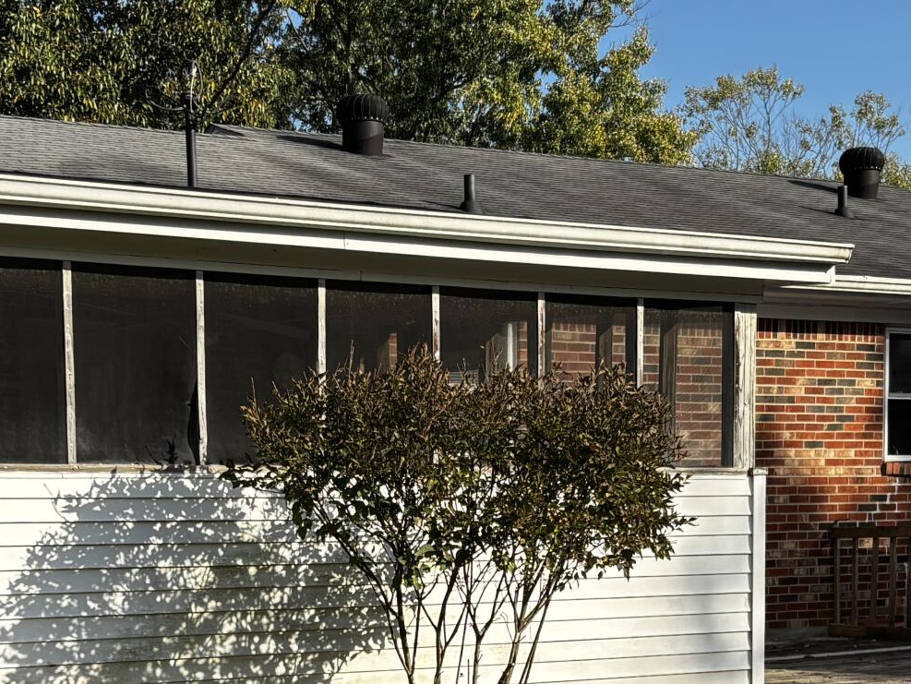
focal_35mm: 79
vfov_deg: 18.2
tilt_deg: -4.7
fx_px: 2080
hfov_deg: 24.7
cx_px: 472
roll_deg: +0.6
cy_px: 670
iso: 50
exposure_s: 1/1949
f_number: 1.6
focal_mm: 5.96
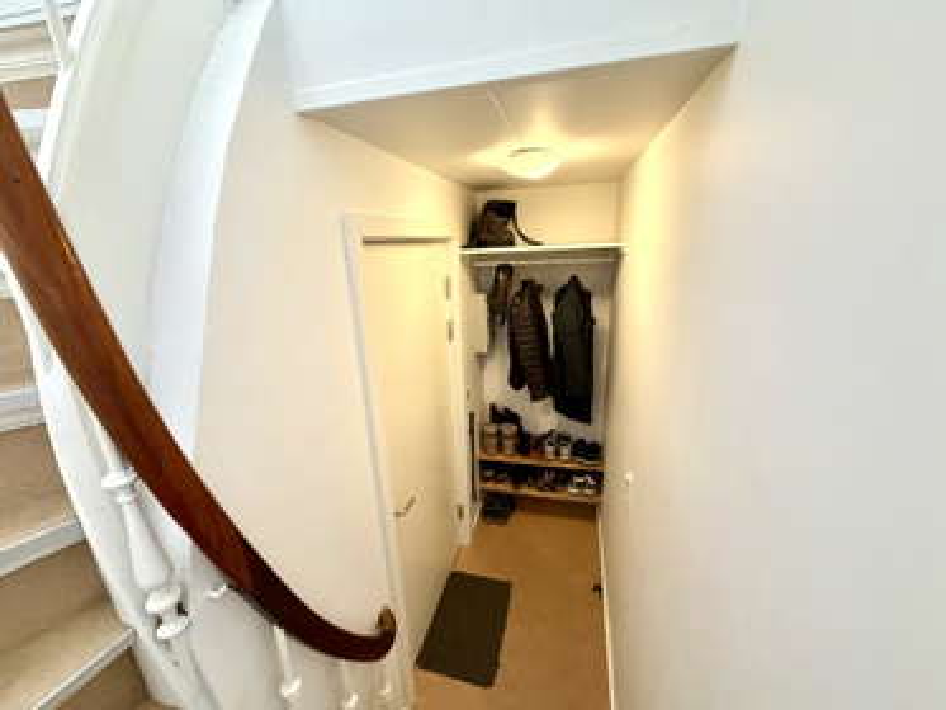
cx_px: 473
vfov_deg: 85.7
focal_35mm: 14
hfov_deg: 102.0
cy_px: 355
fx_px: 383
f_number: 2.2
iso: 400
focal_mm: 2.22
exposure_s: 1/50
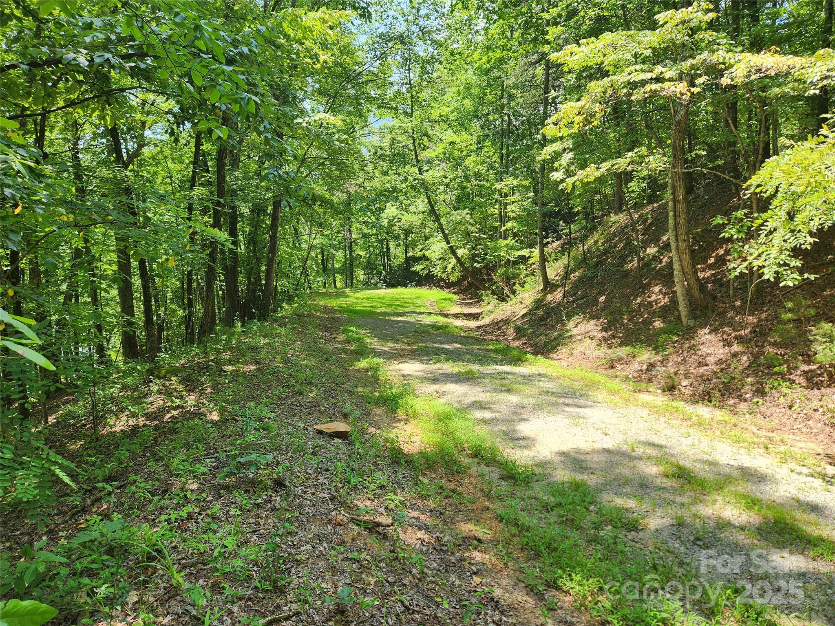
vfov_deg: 58.9
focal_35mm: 23
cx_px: 418
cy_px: 313
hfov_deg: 73.9
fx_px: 555
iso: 20
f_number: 1.8
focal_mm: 5.4
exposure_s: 1/263
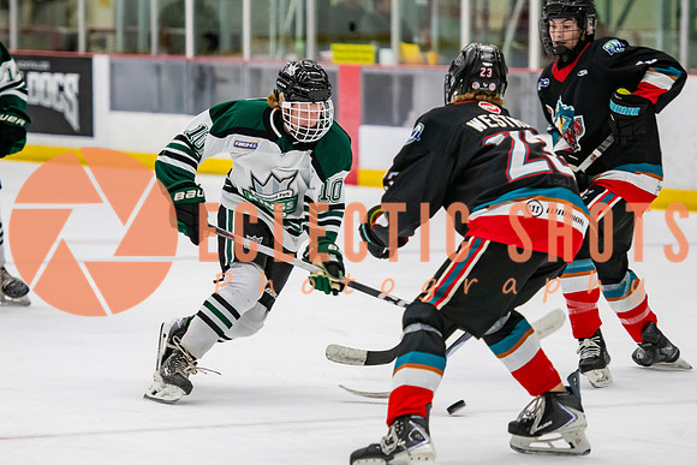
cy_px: 256
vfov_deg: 6.0
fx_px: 4401
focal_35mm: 227
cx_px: 291
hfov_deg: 9.1
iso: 2000
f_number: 3.2
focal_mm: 135
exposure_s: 1/640
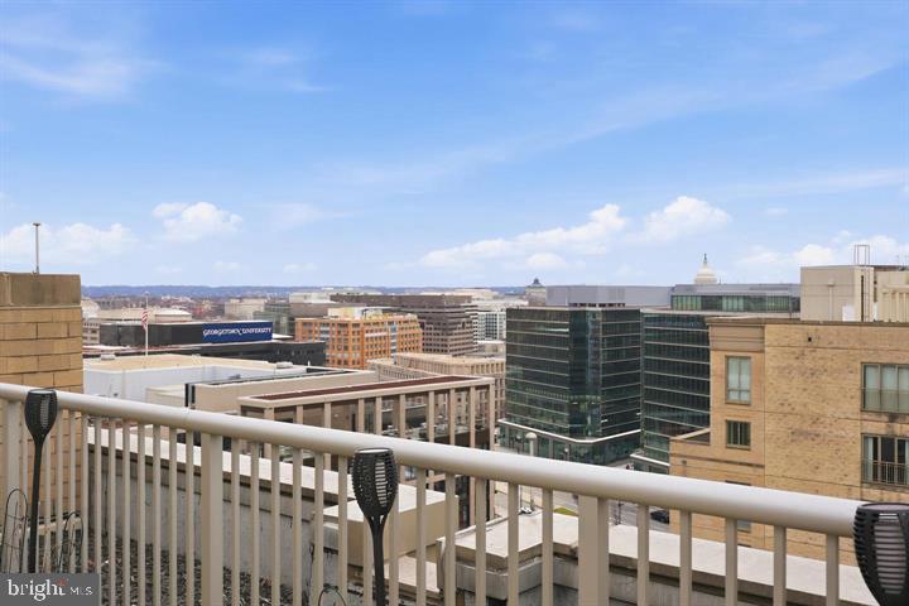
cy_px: 303
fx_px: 884
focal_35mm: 35
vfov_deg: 37.9
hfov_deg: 54.4
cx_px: 454
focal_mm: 35
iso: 80
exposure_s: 1/125
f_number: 8
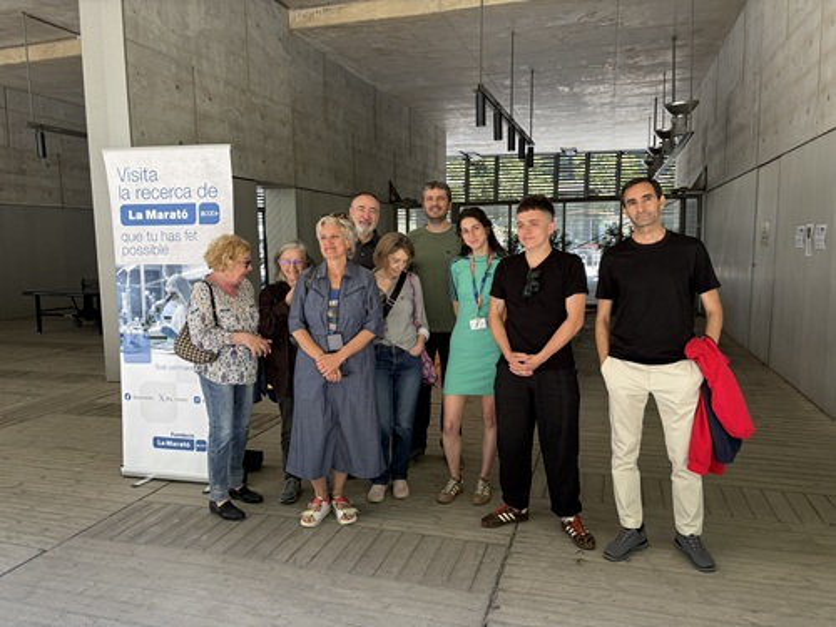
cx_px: 418
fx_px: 628
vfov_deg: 53.1
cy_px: 314
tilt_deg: -5.3
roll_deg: +1.6
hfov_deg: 67.3
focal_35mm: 26
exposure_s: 1/138
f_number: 1.6
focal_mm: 5.96
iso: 40
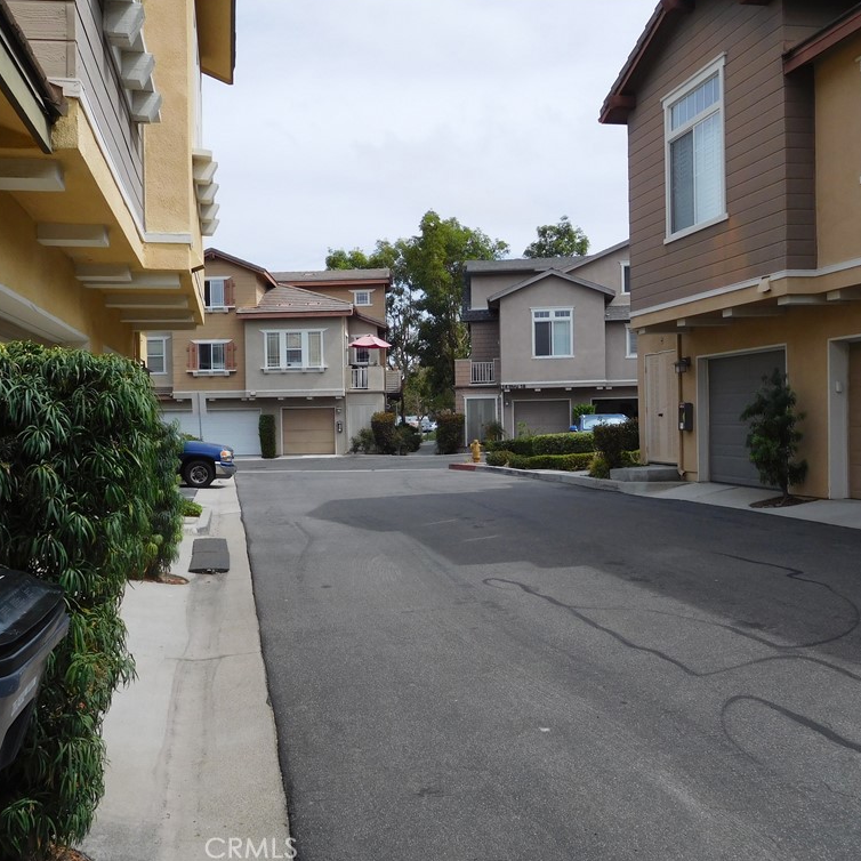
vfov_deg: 54.0
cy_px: 426
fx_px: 844
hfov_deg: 53.7
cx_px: 348
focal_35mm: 30
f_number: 3.4
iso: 125
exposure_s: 1/1500
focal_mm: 4.5
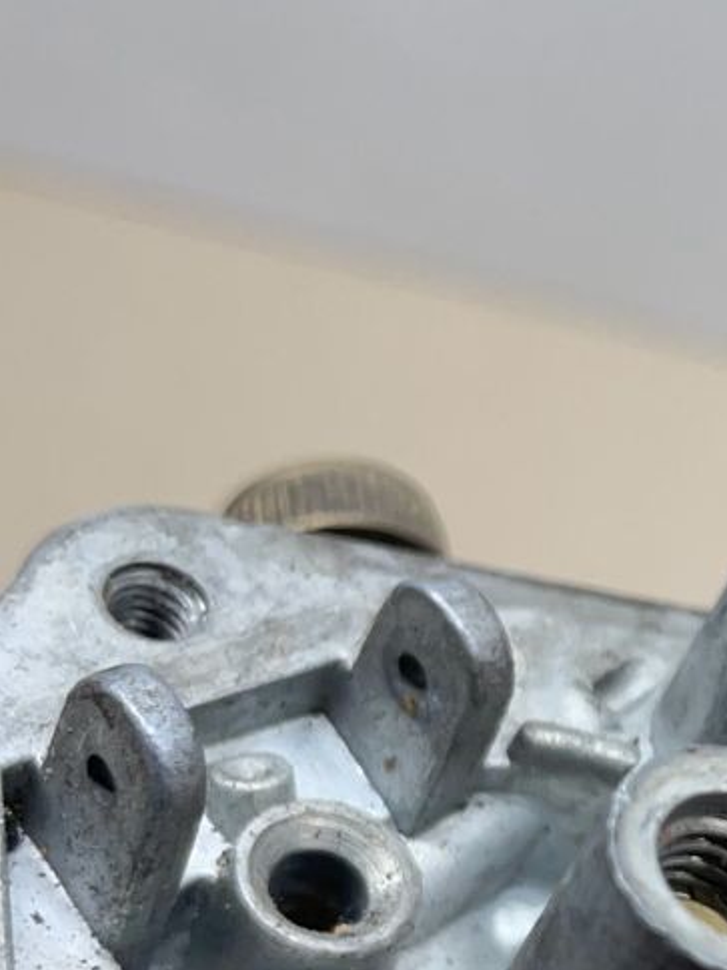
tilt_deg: -60.9
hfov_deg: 16.1
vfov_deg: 22.5
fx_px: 2408
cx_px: 1007
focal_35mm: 86
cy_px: 750
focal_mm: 4.2
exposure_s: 1/100
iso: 64
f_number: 1.6
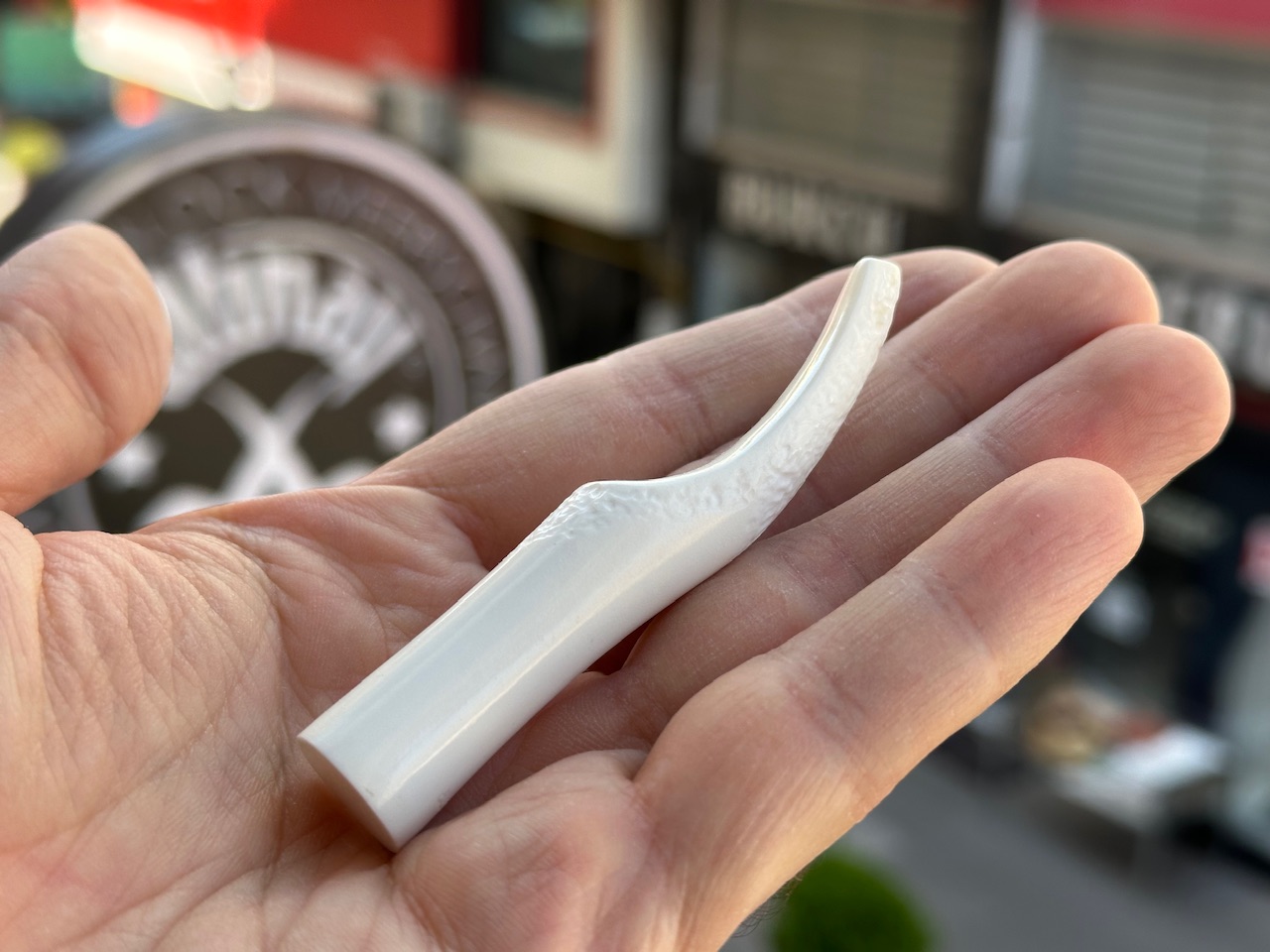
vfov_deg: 30.3
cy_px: 476
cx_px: 635
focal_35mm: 48
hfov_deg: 39.7
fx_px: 1761
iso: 64
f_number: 1.78
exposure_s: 1/460
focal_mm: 6.86
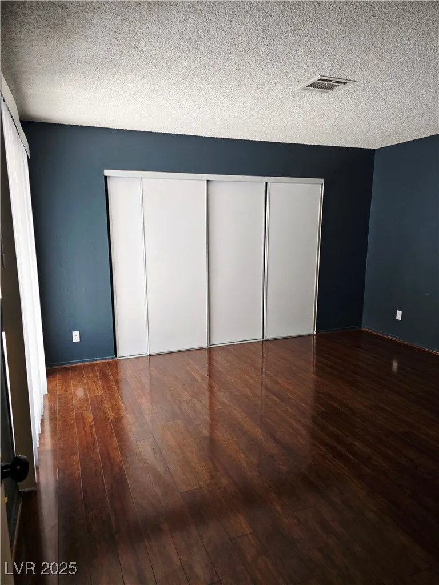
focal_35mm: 23
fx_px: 389
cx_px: 220
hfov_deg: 58.9
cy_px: 292
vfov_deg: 73.9
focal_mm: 6.3
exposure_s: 1/120
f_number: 1.7
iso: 400
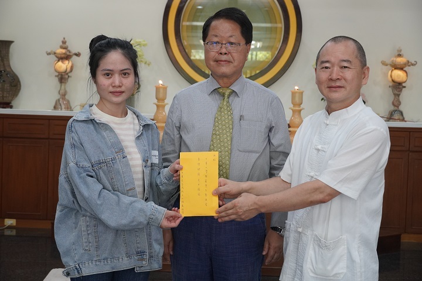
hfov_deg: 31.9
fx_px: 738
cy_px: 140
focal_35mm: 63
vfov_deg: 21.6
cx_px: 211
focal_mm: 42
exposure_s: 1/160
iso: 1600
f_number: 5
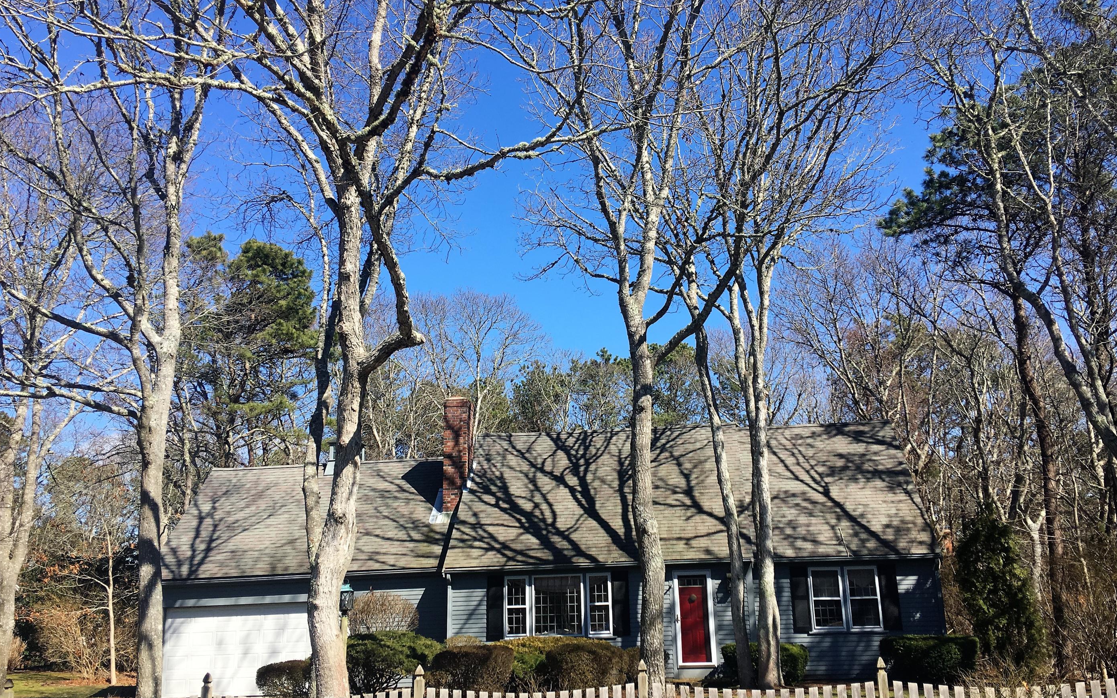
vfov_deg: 38.3
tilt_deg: +15.5
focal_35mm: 33
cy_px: 354
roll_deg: +1.7
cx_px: 581
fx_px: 1005
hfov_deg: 58.1
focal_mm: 4.15
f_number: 2.2
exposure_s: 1/894
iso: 25
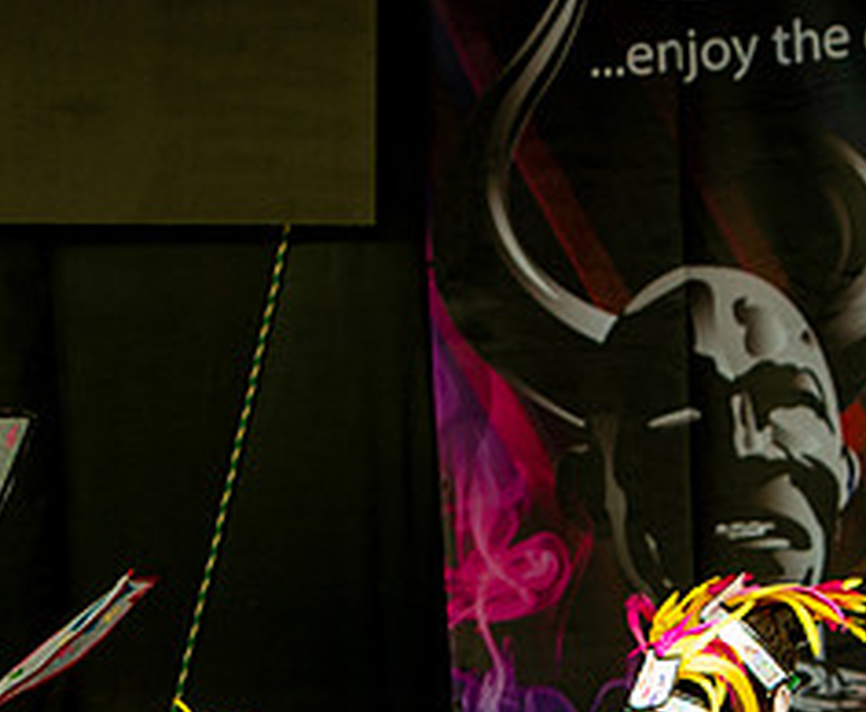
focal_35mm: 441
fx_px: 11425
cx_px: 290
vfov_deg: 3.6
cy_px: 921
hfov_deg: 4.3
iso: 160
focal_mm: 102
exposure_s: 1/200
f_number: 5.6
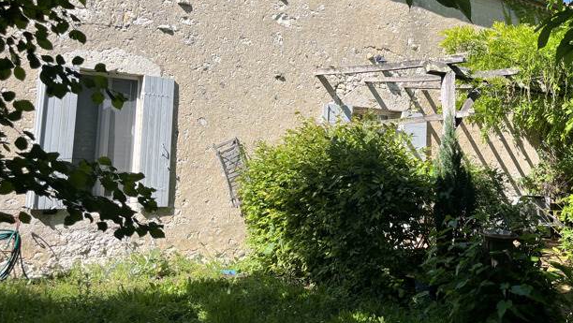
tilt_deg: +6.0
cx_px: 355
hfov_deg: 53.4
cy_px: 110
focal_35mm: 37
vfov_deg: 31.8
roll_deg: -0.9
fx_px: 562
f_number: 1.6
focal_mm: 5.1
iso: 50
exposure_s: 1/1957
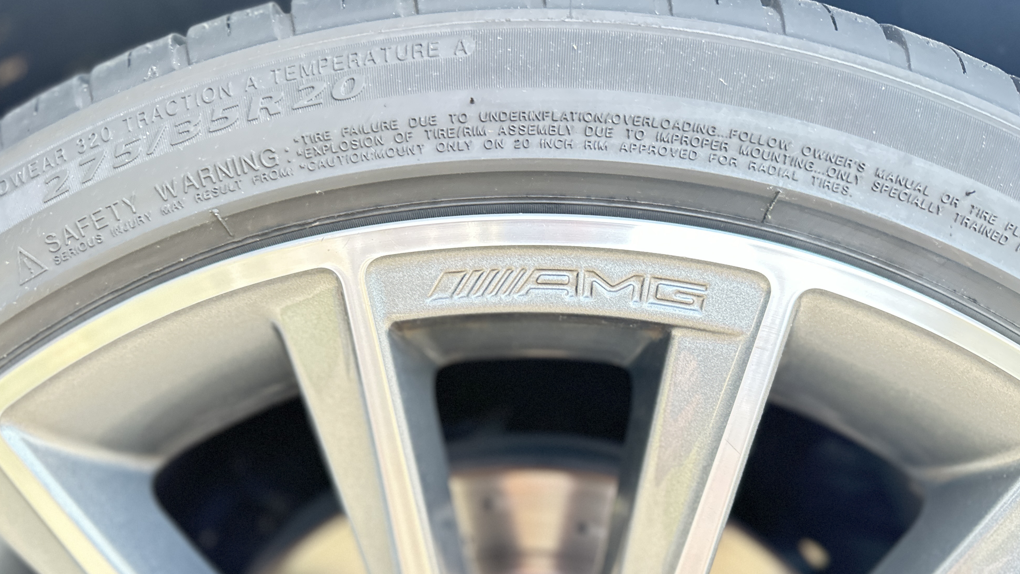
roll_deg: -1.0
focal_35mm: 27
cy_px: 376
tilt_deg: -11.0
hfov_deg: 69.9
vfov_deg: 42.4
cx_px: 515
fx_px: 730
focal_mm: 6.86
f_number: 1.78
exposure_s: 1/49
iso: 1000
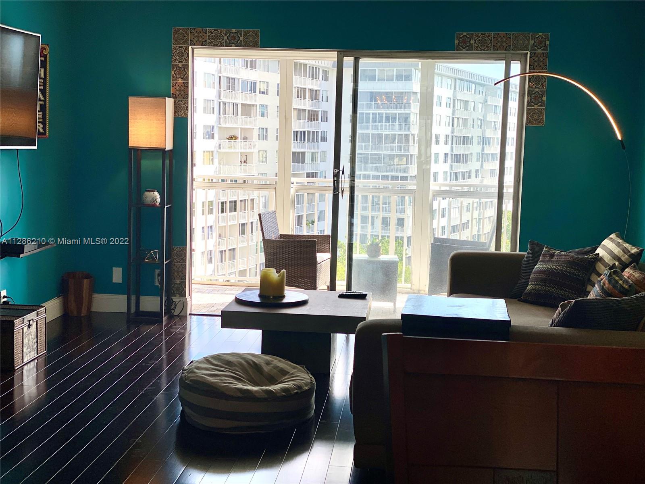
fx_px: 969
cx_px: 322
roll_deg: -1.2
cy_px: 242
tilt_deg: -6.0
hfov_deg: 36.8
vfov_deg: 28.0
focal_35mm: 52
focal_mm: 6
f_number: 2
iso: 20
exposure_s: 1/461
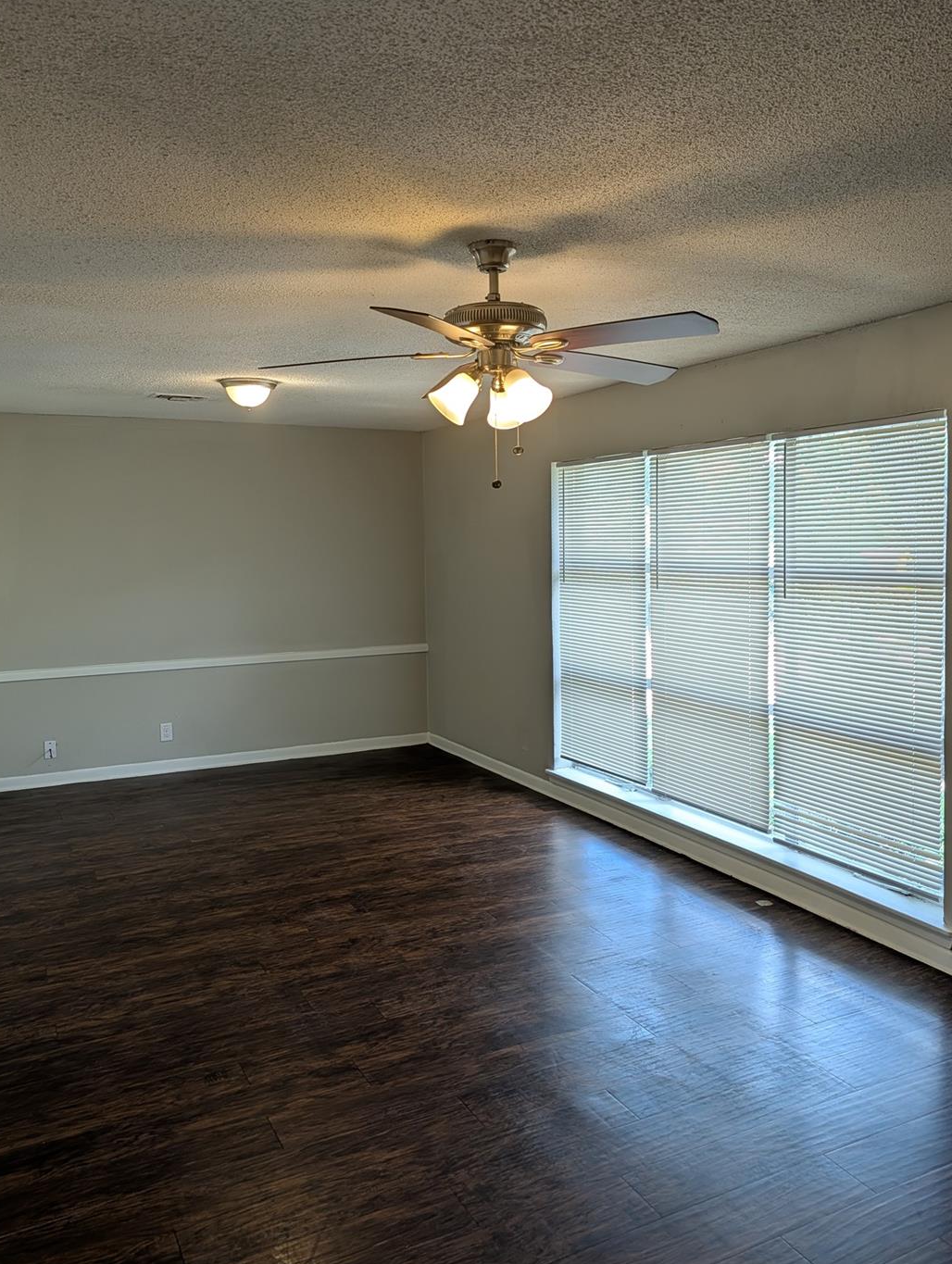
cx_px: 480
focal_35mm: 27
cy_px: 586
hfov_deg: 51.5
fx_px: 987
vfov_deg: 65.2
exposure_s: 1/120
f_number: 1.68
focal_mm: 6.9
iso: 70
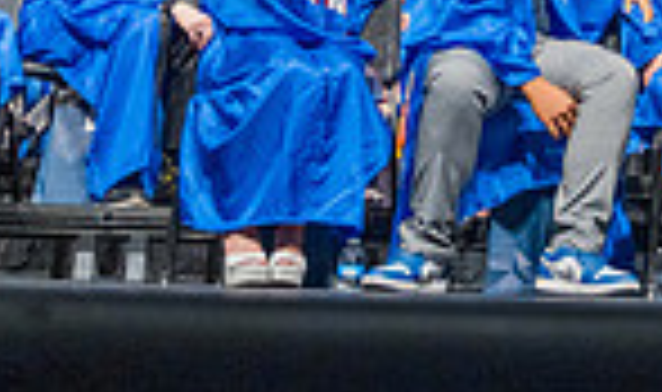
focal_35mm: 98
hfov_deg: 18.9
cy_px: -269
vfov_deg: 12.0
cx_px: 991
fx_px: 1742
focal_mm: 24
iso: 2500
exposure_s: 1/160
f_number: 2.8
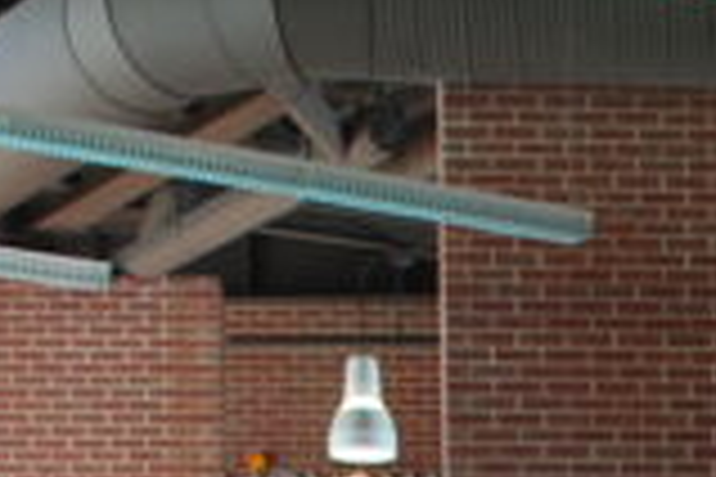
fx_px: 3460
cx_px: 802
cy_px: 1204
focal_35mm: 174
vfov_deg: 7.3
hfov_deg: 11.6
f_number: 3.5
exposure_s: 1/30
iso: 200
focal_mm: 18
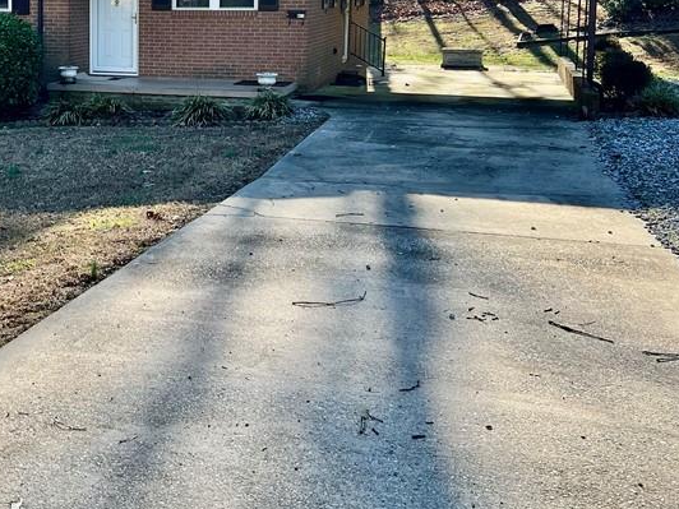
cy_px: 96
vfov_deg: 28.4
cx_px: 131
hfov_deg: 36.8
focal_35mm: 50
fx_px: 981
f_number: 1.5
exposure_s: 1/1621
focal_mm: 5.7
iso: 50
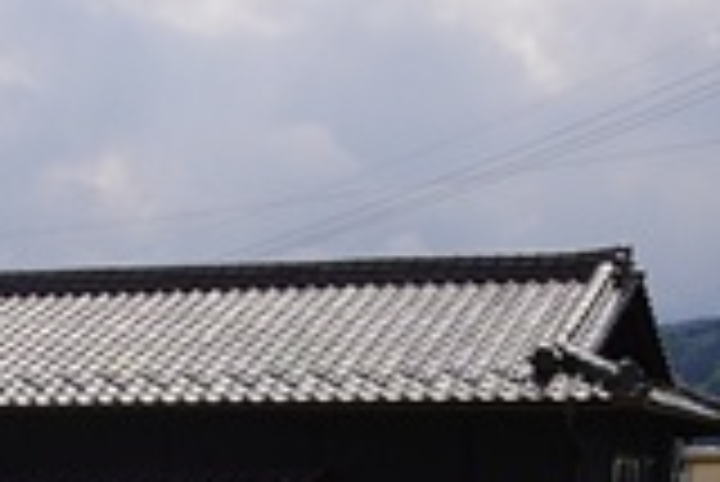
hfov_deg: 22.1
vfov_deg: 13.1
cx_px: 454
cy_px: 932
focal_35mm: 92
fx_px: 1842
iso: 100
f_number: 10
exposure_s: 1/250
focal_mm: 10
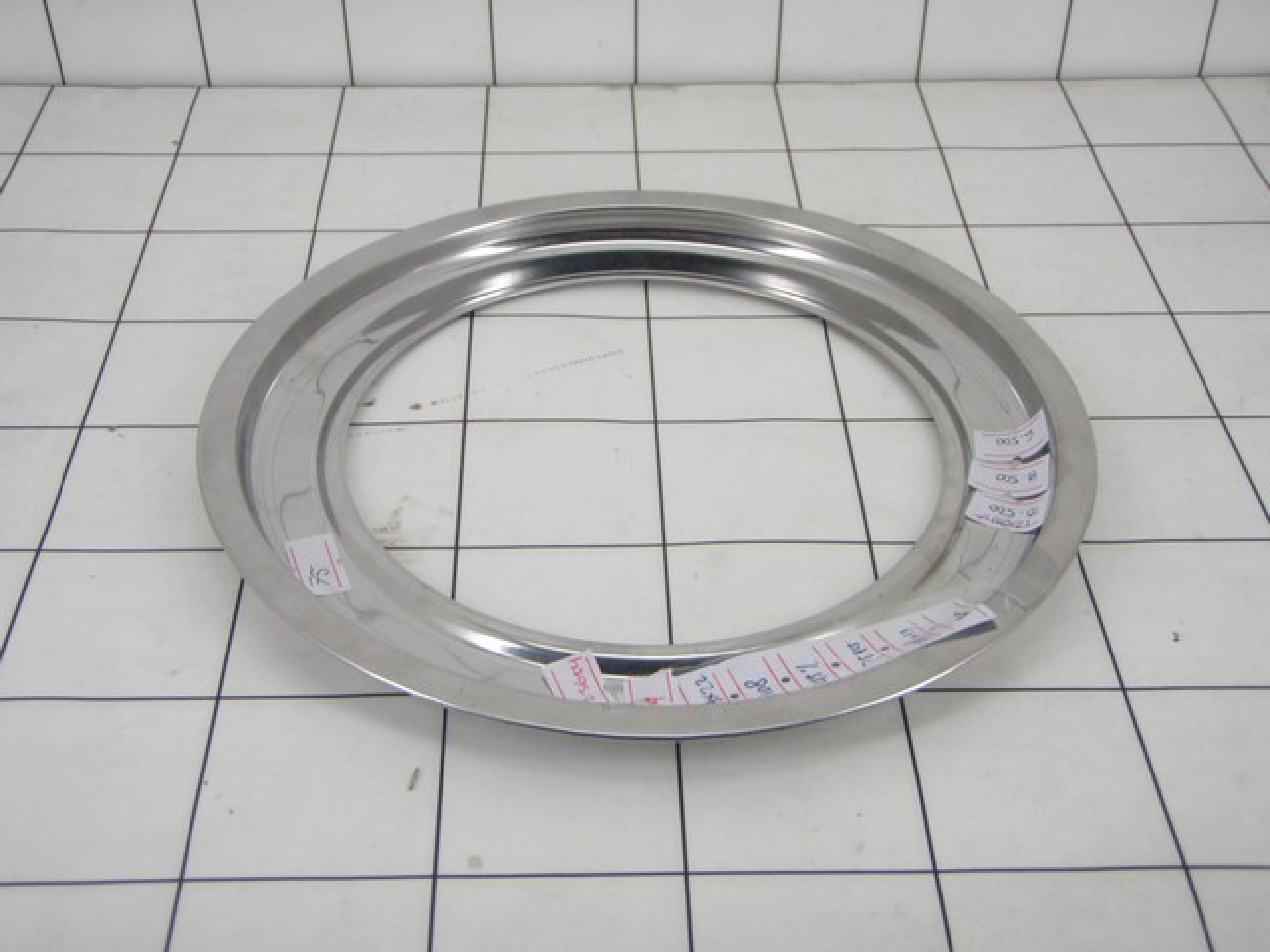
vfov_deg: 28.6
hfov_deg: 37.5
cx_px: 635
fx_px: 1871
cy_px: 476
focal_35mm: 51
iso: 80
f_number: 4
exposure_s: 1/40
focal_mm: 9.13
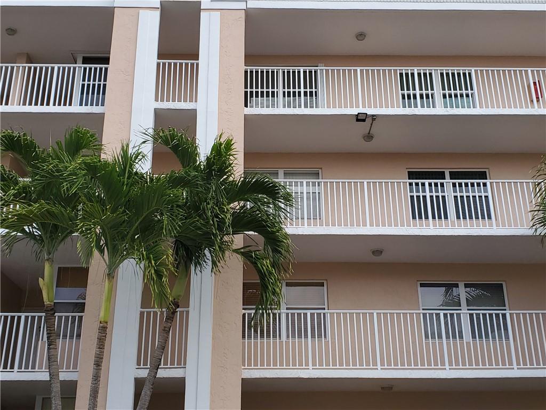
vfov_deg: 53.1
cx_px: 273
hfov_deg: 67.3
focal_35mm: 26
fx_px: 410
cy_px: 205
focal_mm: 4.3
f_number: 2.4
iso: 50
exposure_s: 1/857
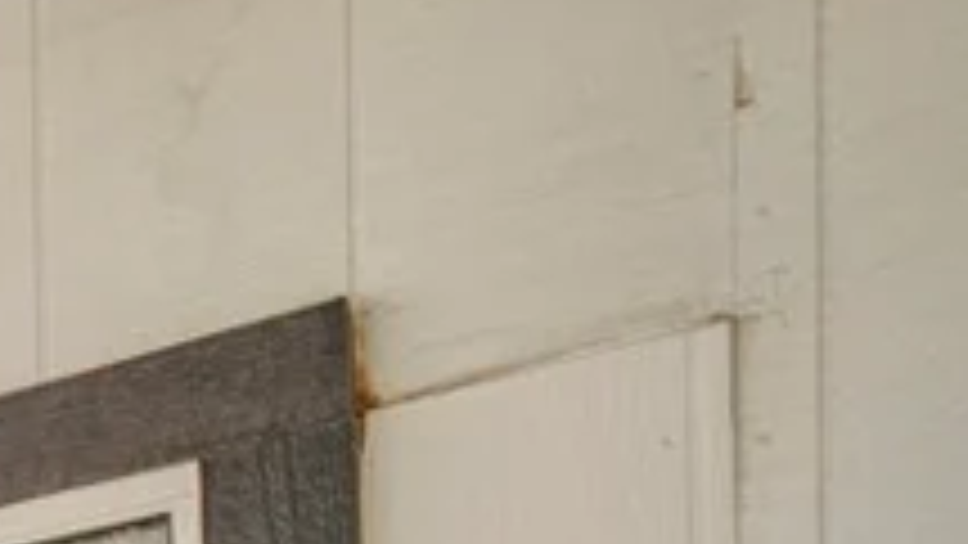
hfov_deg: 15.4
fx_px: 2182
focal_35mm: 85
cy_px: 1288
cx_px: -1292
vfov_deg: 11.7
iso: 125
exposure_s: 1/60
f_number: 8
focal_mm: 17
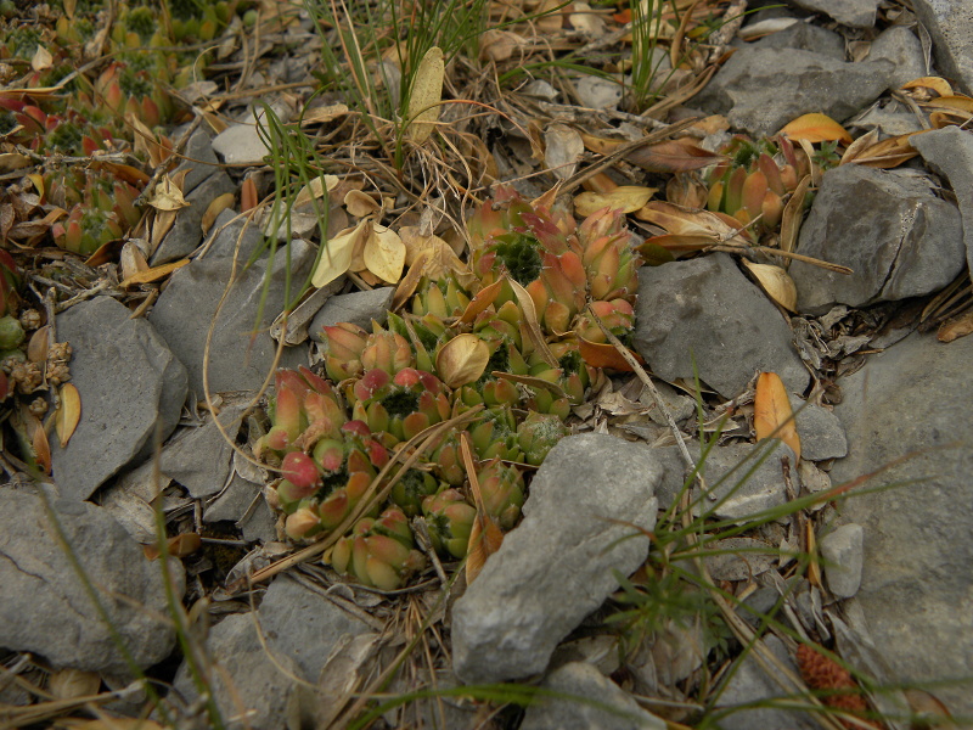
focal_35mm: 33
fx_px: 928
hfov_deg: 55.4
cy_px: 365
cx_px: 486
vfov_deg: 42.9
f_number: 3.2
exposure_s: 1/200
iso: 64
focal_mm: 5.9
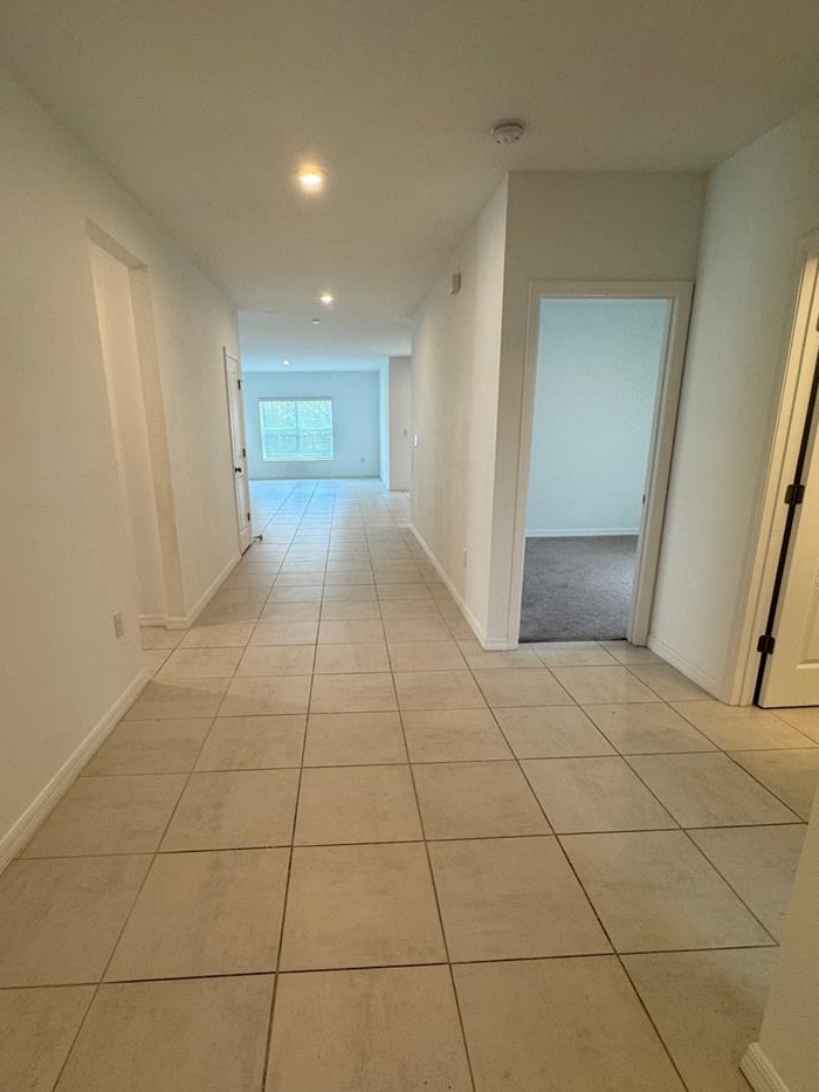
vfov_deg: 87.6
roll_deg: +1.2
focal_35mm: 18
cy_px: 583
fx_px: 568
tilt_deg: -16.9
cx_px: 372
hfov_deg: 71.5
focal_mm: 2.22
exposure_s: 1/120
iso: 125
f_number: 2.2
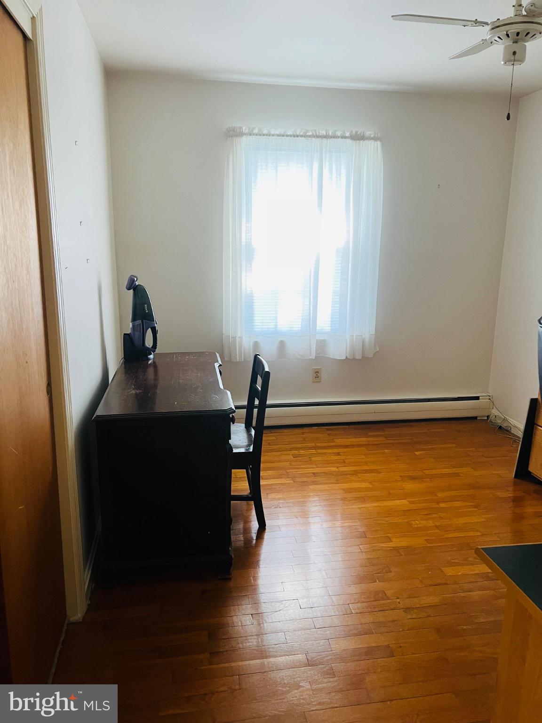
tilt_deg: -11.3
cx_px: 271
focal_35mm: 26
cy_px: 362
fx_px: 543
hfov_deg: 53.1
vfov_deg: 67.3
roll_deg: +0.2
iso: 200
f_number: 1.5
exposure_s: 1/60
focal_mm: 5.7
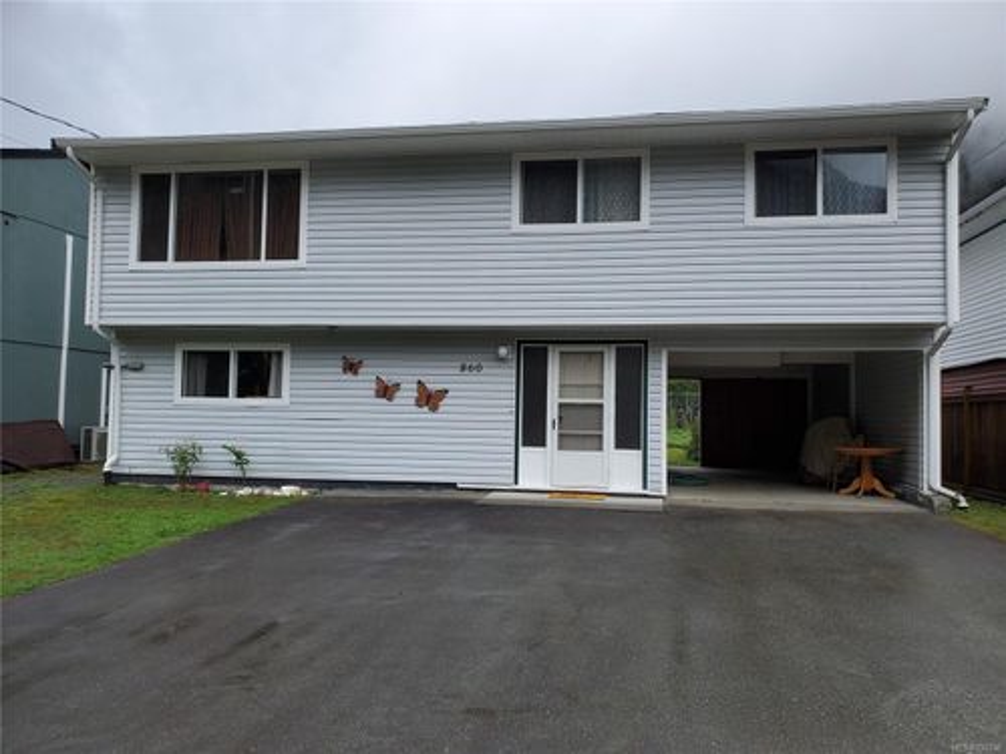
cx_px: 503
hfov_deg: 67.3
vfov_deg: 53.1
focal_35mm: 26
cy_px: 377
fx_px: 756
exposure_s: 1/662
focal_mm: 4.3
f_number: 2.4
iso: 50
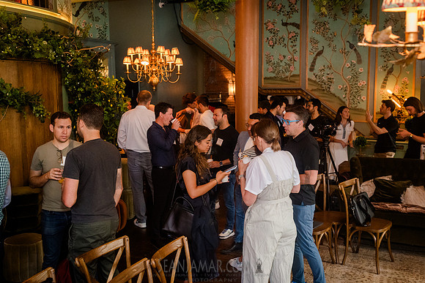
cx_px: 219
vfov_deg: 36.0
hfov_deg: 52.0
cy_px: 142
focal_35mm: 37
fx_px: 436
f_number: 4.5
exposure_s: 1/200
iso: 4000
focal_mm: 35
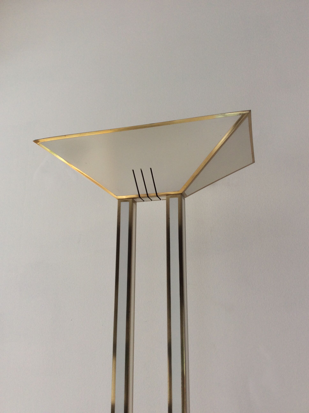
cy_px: 206
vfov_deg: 56.9
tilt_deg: +14.0
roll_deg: +0.5
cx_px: 154
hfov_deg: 44.1
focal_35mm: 32
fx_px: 382
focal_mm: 3.3
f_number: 2.4
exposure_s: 1/25
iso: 40
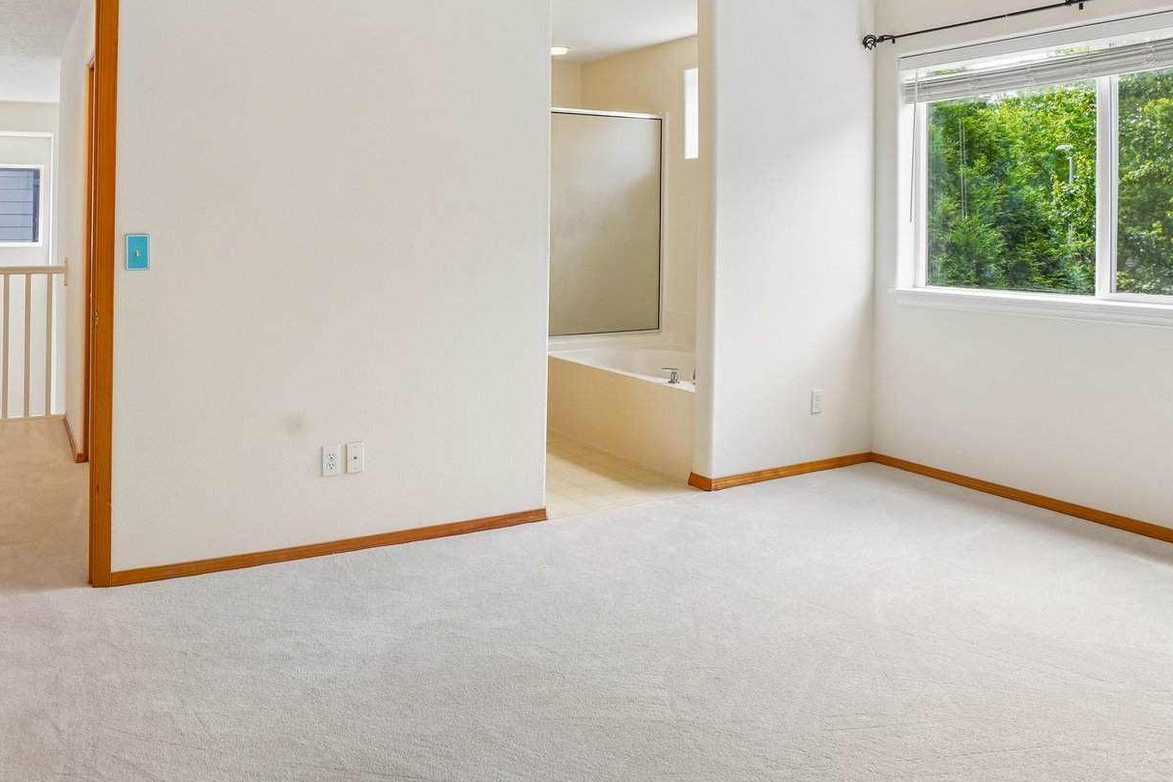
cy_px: 203
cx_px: 422
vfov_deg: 46.3
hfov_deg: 66.1
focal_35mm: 27
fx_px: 880
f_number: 8
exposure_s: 1/50
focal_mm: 16
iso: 400
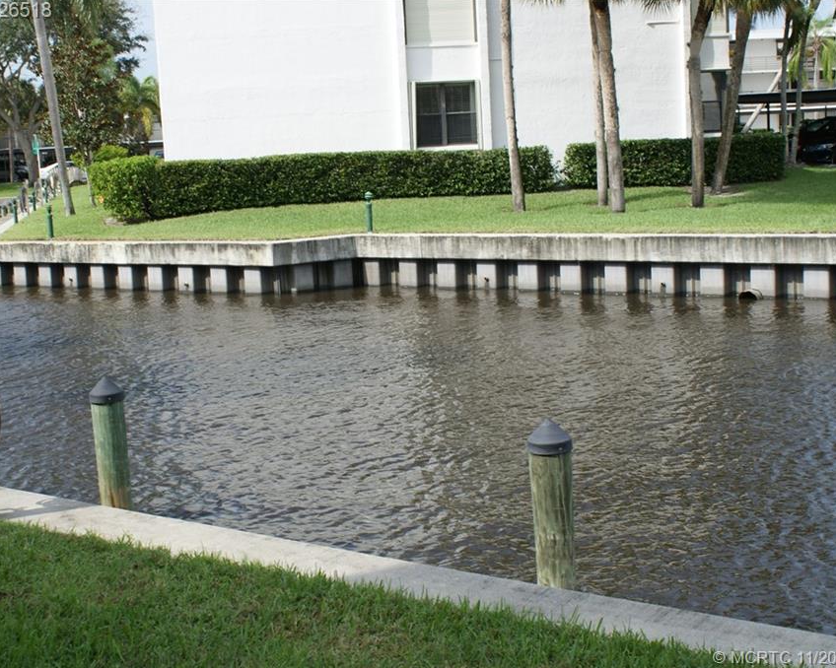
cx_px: 360
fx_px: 1262
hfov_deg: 36.6
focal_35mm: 51
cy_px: 334
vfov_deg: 29.7
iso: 100
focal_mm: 30
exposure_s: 1/160
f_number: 9
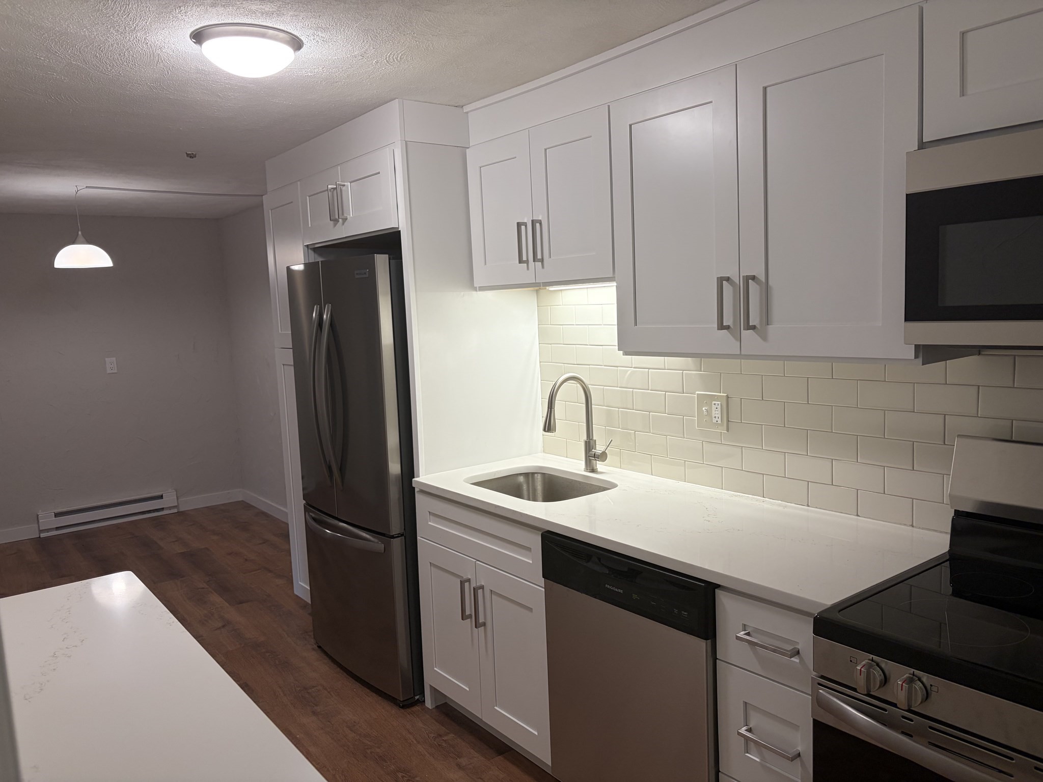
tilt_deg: -6.2
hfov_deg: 67.3
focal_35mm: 26
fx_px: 783
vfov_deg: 53.1
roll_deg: +2.3
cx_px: 522
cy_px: 391
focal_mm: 5.96
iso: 125
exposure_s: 1/120
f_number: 1.6
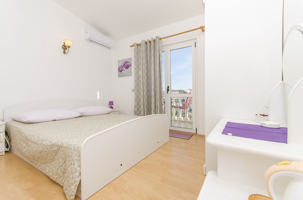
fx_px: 126
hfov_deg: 100.5
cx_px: 152
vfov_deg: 77.1
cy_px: 100
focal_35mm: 15
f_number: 7.1
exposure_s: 1/160
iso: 100
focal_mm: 10
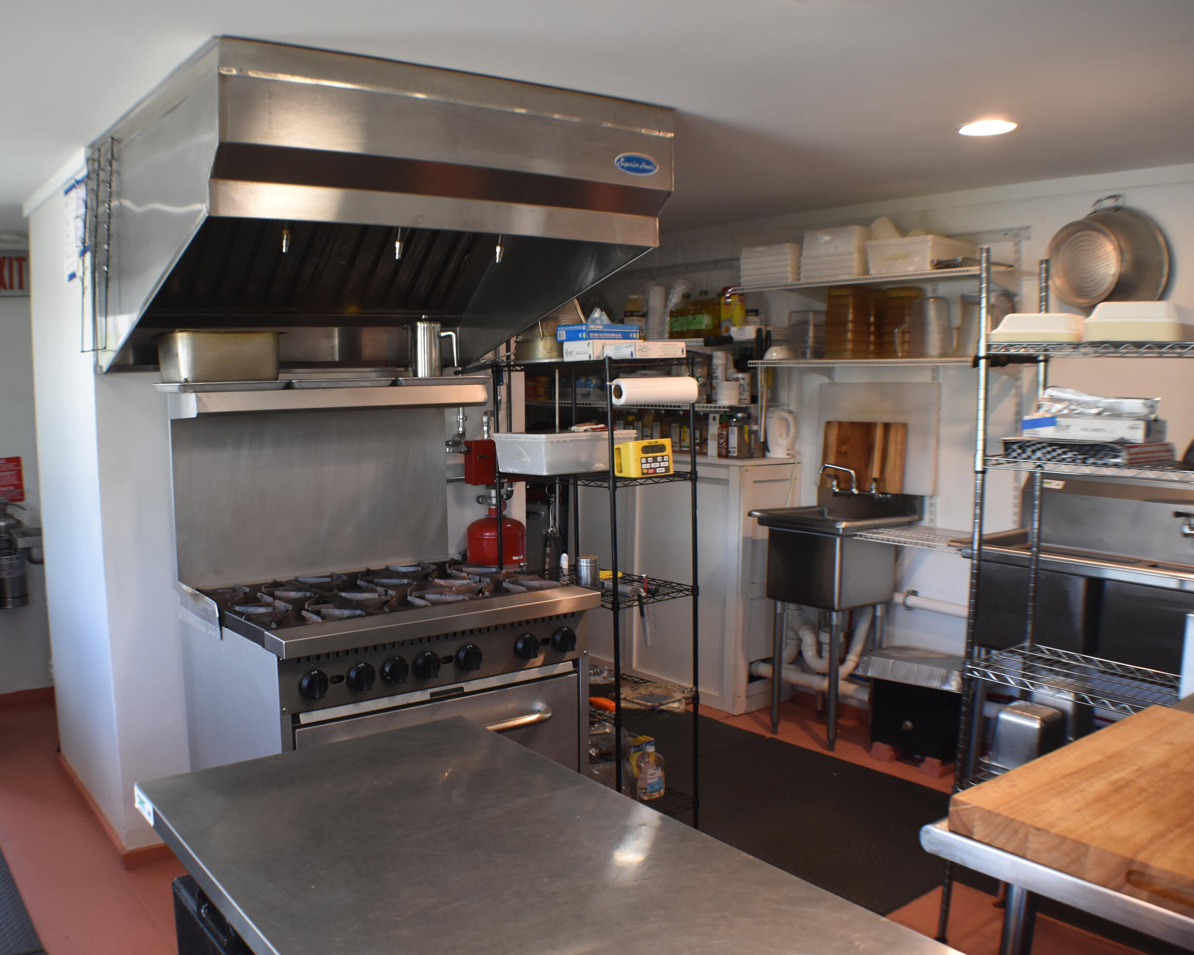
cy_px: 483
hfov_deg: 47.7
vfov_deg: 39.2
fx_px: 1343
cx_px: 482
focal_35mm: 38
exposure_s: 1/125
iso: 800
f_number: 3.8
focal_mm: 22
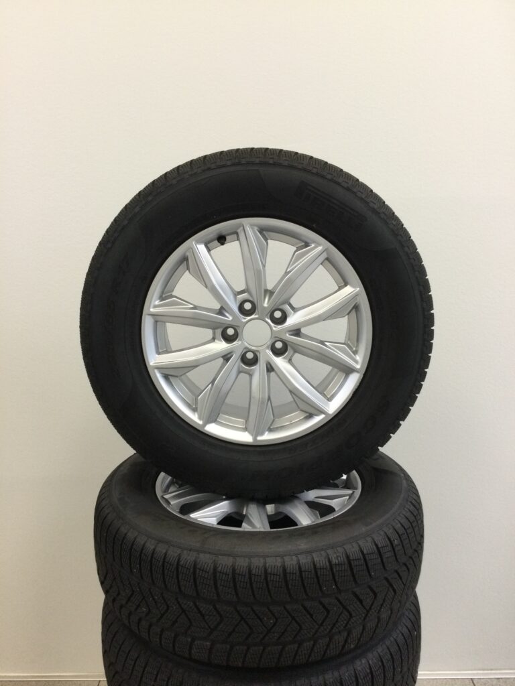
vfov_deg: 58.4
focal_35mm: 31
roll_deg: +2.0
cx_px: 258
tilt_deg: -11.8
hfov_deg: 45.4
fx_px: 615
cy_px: 343
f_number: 2.4
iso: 80
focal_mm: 3.3
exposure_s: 1/33
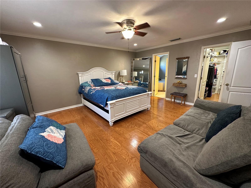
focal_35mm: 14
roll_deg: +0.7
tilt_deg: -13.3
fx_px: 102
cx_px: 126
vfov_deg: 85.7
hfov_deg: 102.1
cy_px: 94
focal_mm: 2.22
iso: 400
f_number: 2.2
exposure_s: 1/60
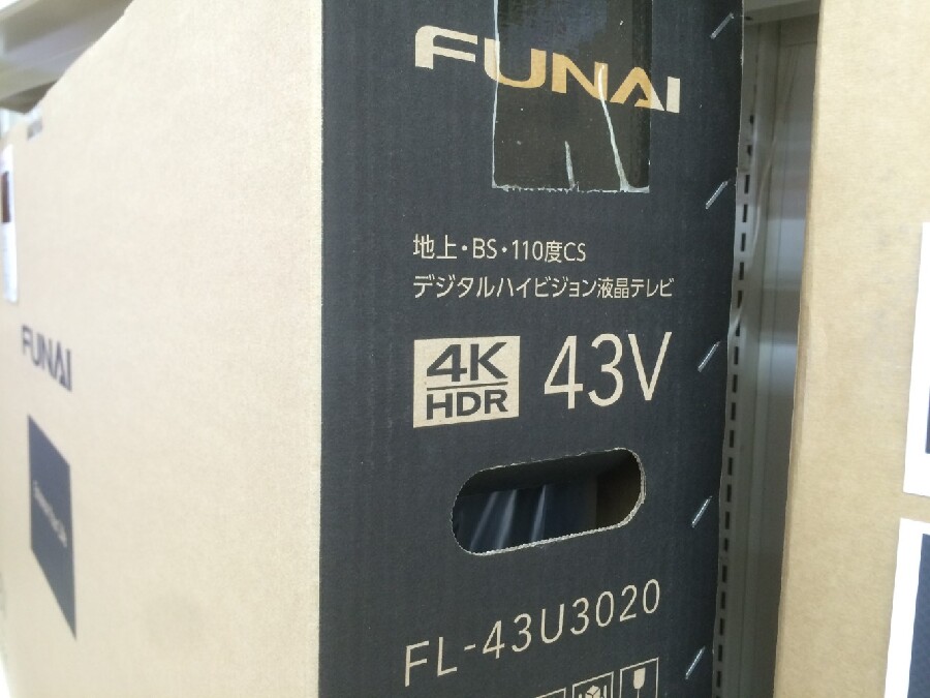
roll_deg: -1.2
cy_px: 349
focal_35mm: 29
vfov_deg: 48.2
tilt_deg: -7.0
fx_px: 779
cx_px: 465
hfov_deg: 61.7
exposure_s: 1/30
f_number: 2.2
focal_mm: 4.15
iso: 125
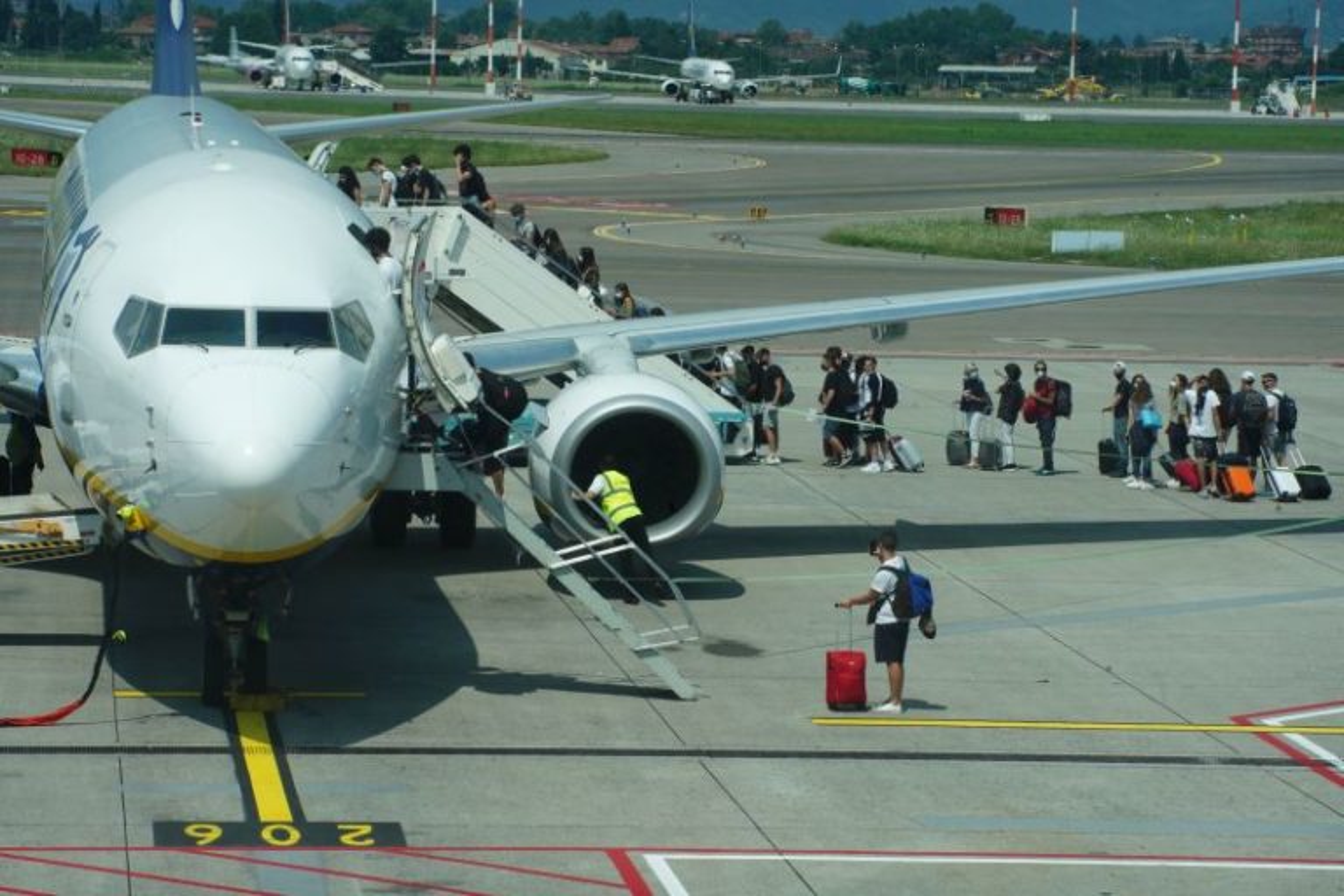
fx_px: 5174
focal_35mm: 139
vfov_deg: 9.9
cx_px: 672
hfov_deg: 14.8
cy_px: 448
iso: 1600
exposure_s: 1/800
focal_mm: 138.6
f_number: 20
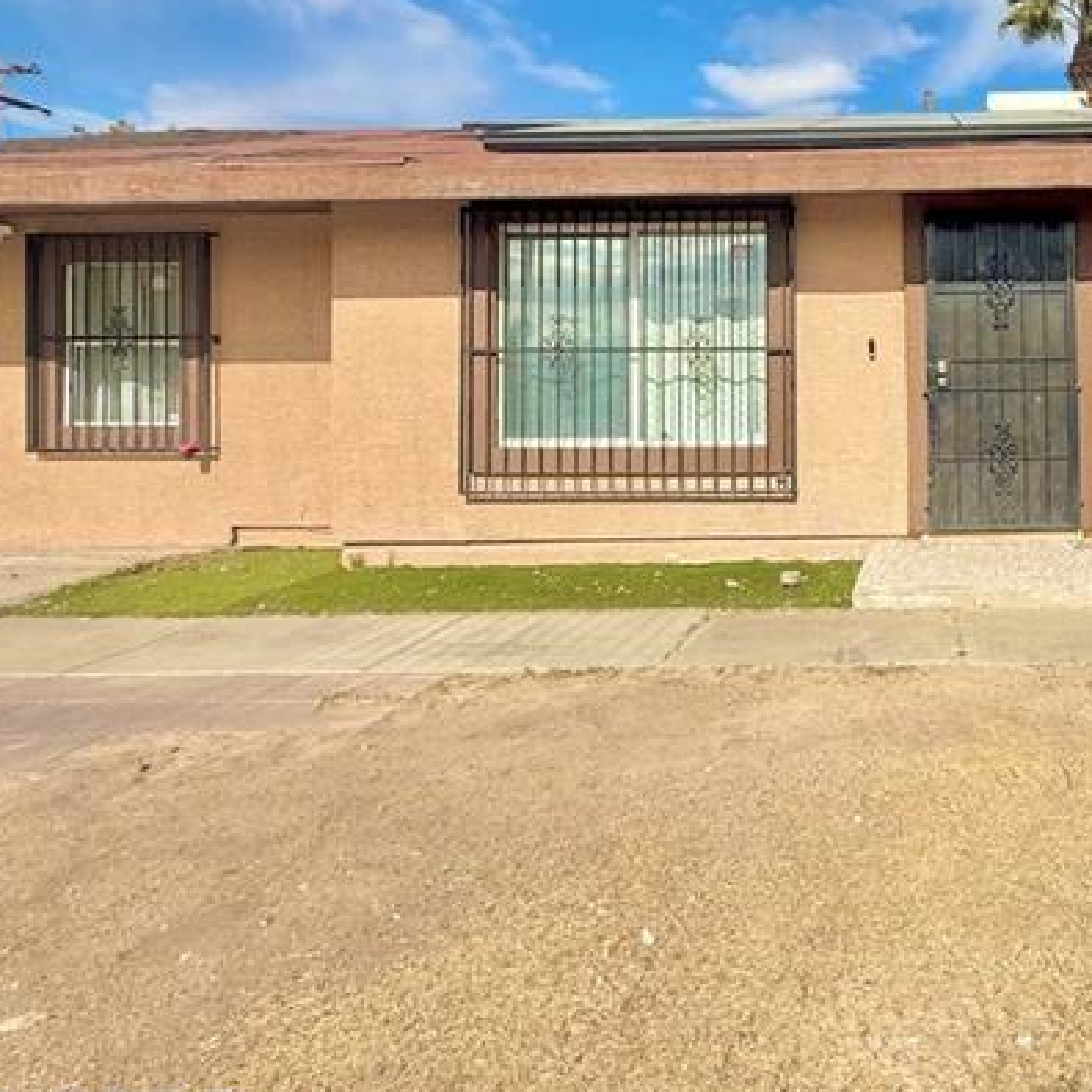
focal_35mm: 25
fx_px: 892
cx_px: 929
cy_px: 364
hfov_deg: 56.5
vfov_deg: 61.4
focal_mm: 2.22
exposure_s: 1/4149
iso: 50
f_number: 2.2
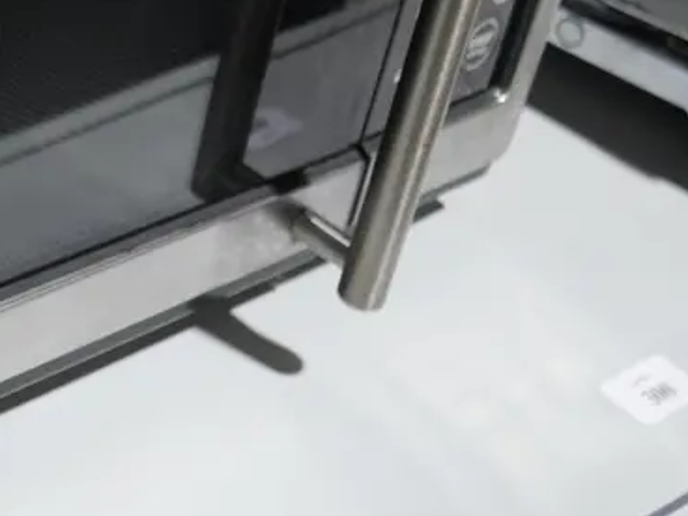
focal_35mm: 78
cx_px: -138
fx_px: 1550
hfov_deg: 23.0
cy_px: 33
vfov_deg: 18.5
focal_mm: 14
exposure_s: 1/60
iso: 320
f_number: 3.5
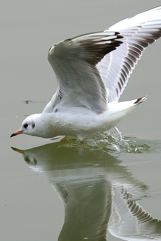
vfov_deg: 3.9
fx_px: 3527
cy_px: 114
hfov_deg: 2.6
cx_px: 99
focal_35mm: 526
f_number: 5.6
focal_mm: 290
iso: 320
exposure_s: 1/1000
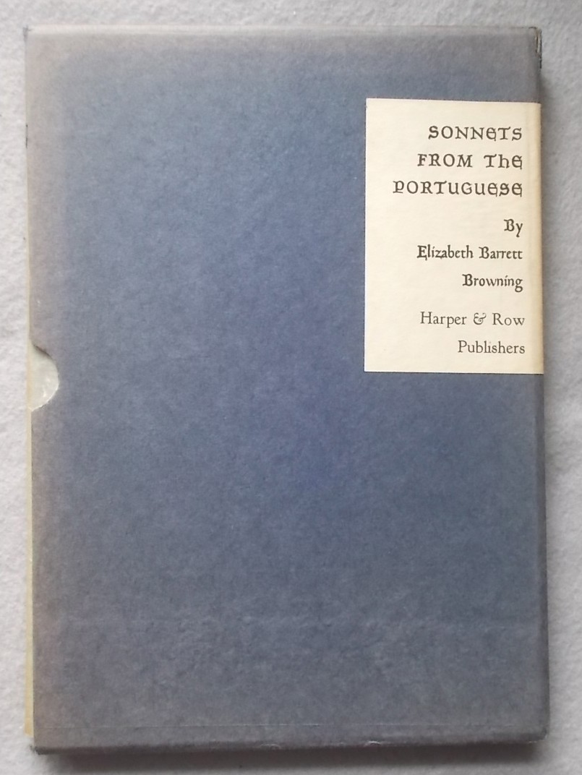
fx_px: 762
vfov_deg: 53.9
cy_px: 388
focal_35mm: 34
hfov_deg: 41.8
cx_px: 291
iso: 200
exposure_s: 1/4
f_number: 3.6
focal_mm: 6
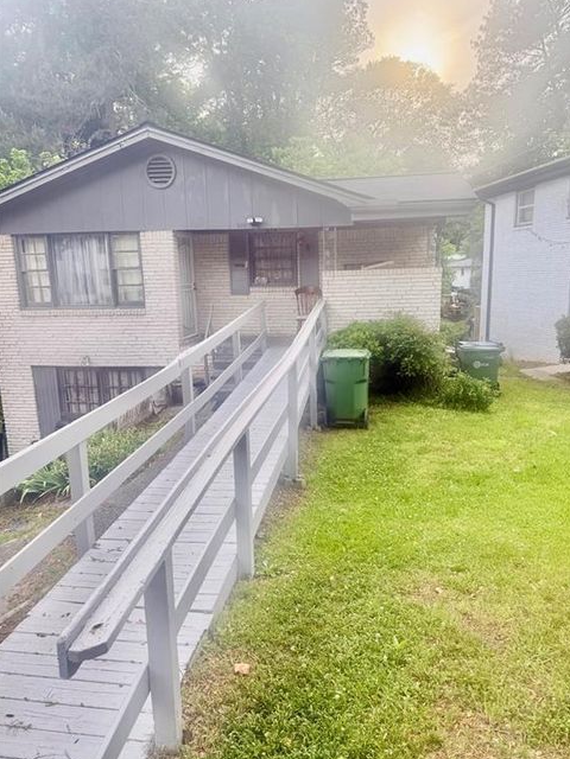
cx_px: 292
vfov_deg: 69.4
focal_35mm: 25
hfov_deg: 54.9
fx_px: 549
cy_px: 381
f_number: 1.78
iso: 100
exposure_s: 1/602
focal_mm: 6.76
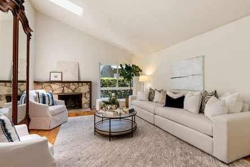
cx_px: 132
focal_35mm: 18
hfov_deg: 89.9
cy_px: 81
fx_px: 125
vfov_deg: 67.4
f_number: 9
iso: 320
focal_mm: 16
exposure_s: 1/30
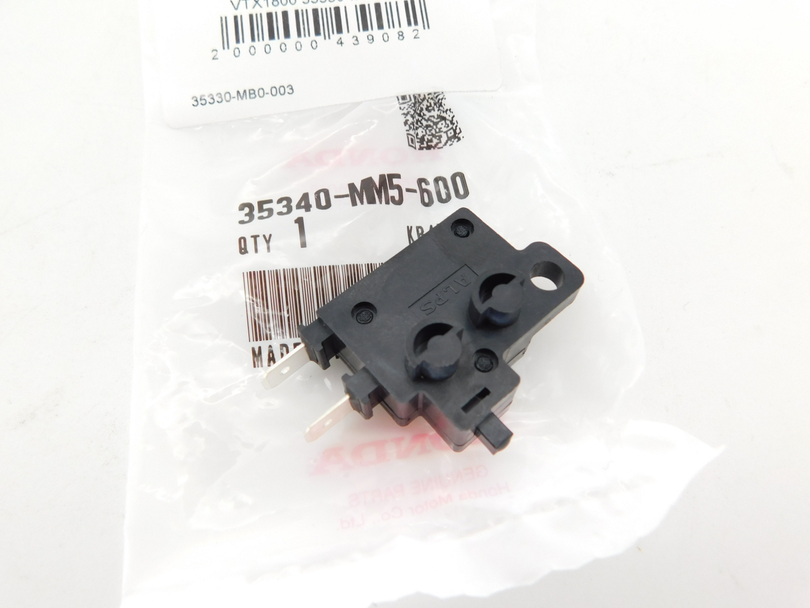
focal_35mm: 24
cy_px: 304
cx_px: 396
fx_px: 562
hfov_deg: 71.6
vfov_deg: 56.8
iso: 125
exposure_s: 1/125
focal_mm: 4
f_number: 3
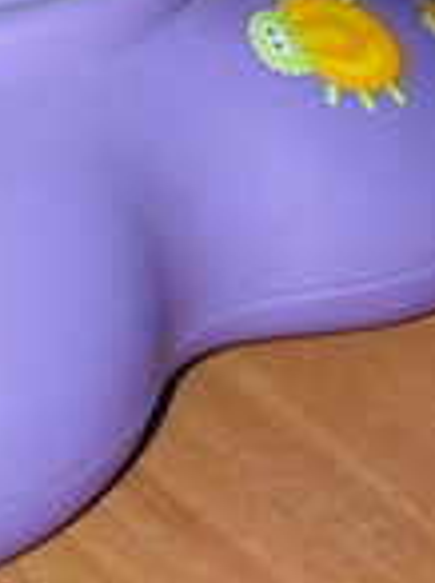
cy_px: -327
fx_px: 2218
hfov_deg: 11.0
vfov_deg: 13.9
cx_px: -58
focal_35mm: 132
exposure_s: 1/60
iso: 200
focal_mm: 5.7
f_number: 2.8
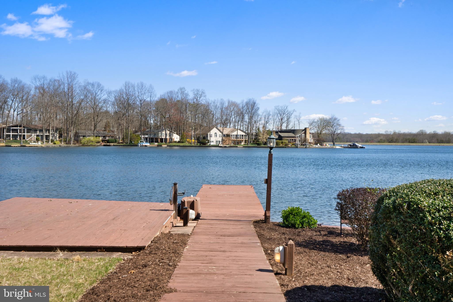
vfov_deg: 37.8
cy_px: 151
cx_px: 226
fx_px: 440
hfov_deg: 54.4
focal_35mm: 35
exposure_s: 1/400
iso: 250
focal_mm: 35
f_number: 13
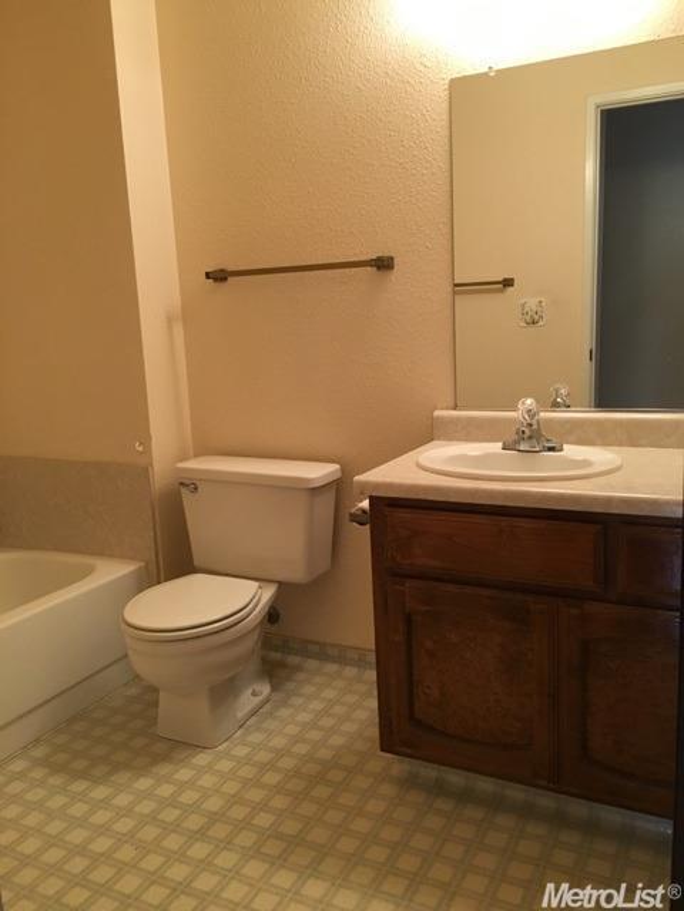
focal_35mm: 29
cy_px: 456
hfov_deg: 48.2
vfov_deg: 61.7
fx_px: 764
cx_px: 342
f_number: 2.2
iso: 125
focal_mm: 4.15
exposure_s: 1/30
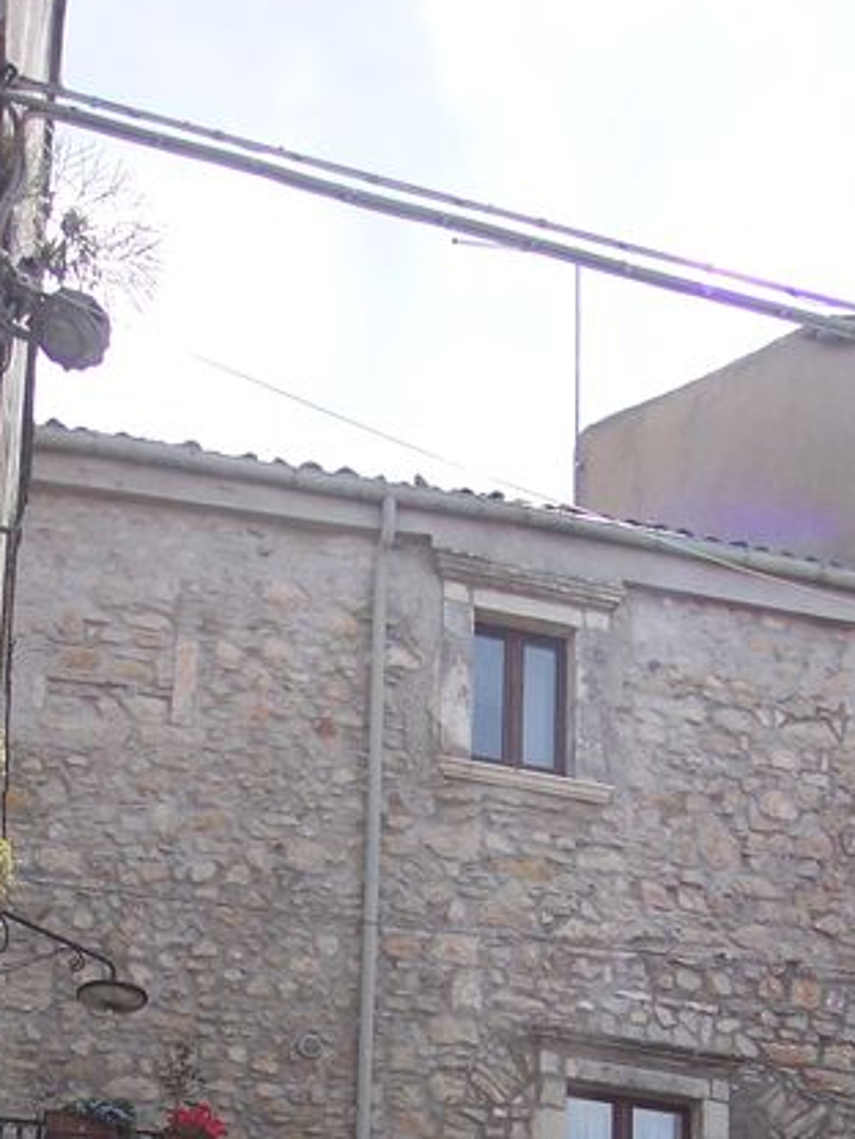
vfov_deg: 23.4
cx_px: 619
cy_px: 1129
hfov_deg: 18.3
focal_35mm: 80
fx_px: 2635
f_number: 3.4
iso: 100
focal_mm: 8
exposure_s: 1/750
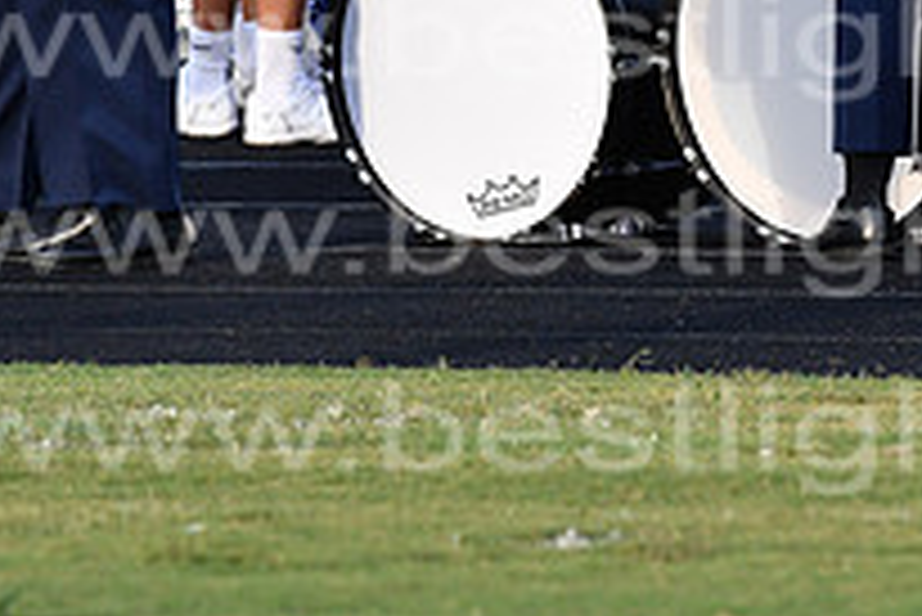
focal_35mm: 1272
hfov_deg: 1.6
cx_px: 971
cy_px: -250
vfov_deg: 1.1
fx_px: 32599
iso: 1000
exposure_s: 1/1250
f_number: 5.6
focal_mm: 300
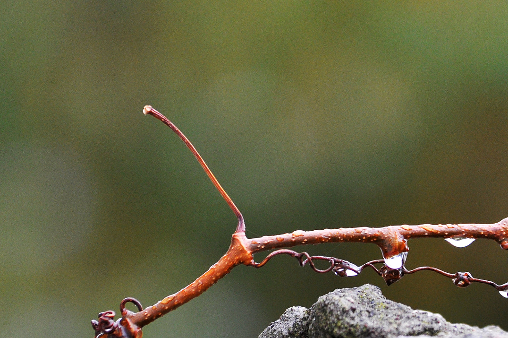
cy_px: 211
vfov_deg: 3.7
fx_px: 5230
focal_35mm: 371
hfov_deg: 5.6
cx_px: 336
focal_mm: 130
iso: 500
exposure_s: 1/320
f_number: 4.8
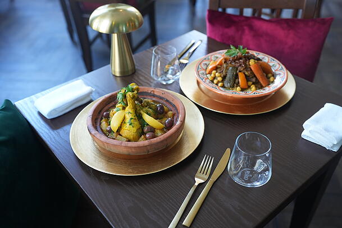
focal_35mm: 35
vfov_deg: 37.9
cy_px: 114
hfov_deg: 54.4
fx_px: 332
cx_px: 171
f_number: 2.8
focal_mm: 35
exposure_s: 1/160
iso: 1600
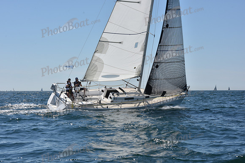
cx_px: 122
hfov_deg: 26.0
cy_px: 82
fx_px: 531
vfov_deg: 17.5
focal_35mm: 78
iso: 200
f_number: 9
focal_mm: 78
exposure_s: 1/1000
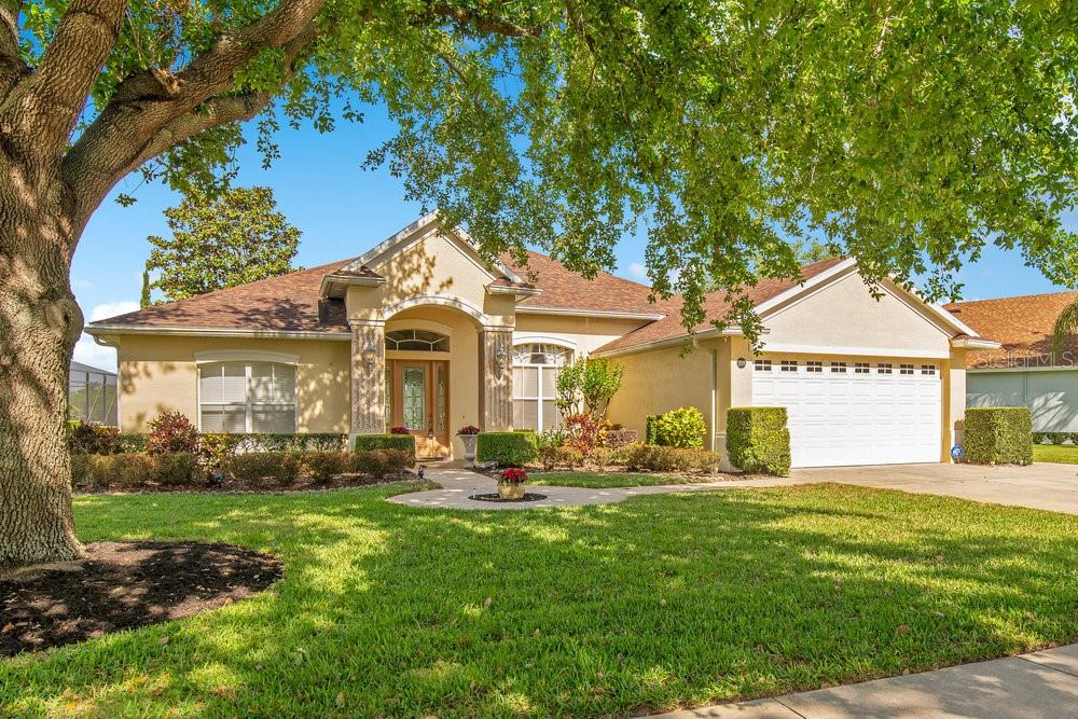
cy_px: 360
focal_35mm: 16
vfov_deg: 73.8
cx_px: 539
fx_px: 479
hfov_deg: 96.7
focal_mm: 16
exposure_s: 1/125
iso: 100
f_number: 8
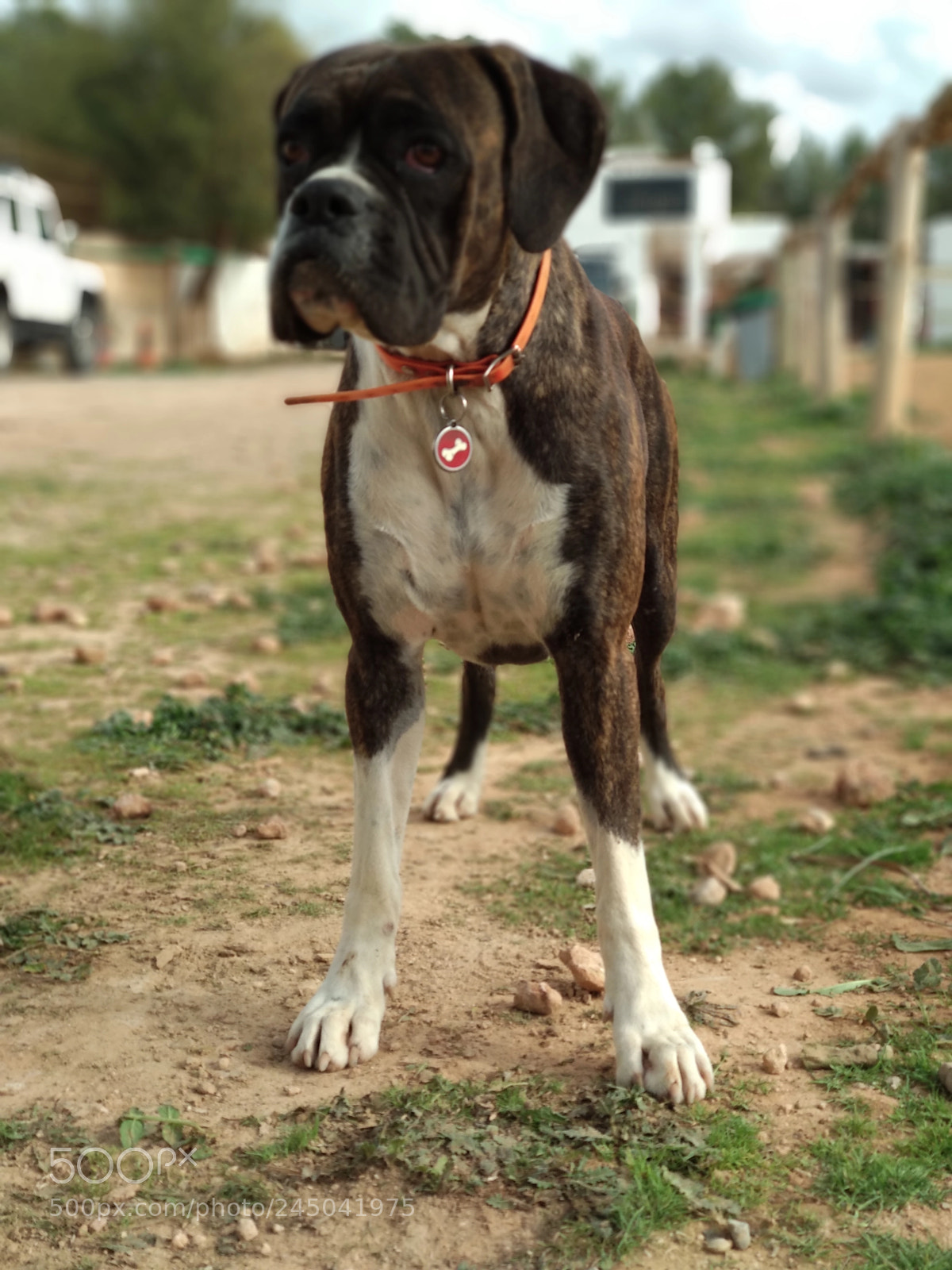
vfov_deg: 36.8
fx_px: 1907
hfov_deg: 28.0
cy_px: 635
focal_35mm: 52
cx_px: 476
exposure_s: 1/320
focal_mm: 5.99
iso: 100
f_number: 2.6
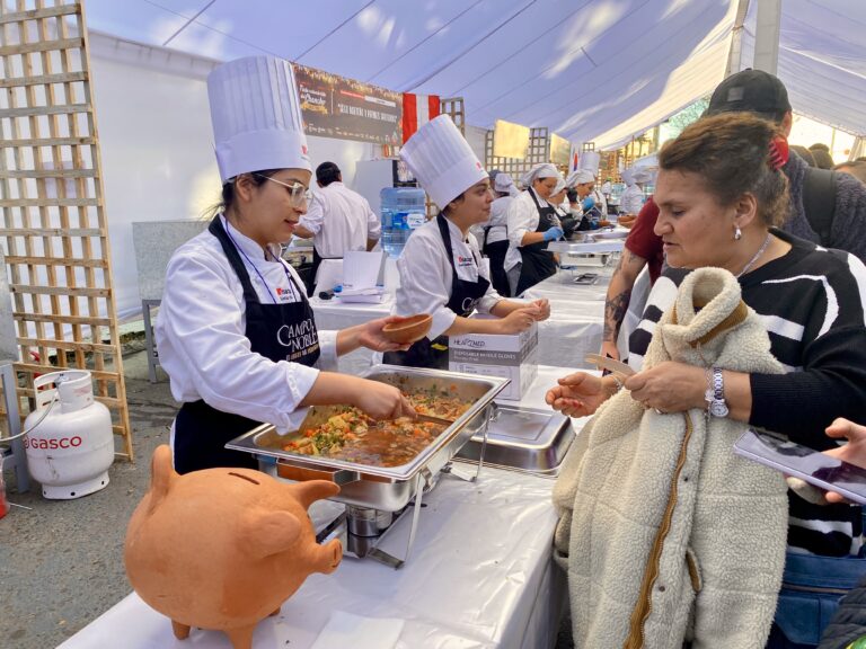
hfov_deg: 67.3
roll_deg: -1.1
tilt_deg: -13.4
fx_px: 650
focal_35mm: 26
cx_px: 433
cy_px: 324
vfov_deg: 53.1
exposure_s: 1/204
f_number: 1.8
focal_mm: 4.25
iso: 32
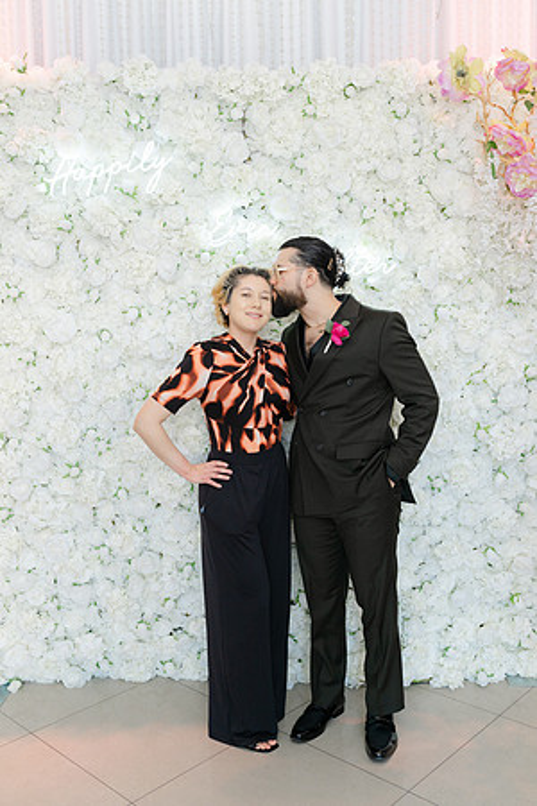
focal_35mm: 35
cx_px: 268
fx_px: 783
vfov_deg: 54.4
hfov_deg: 37.9
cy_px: 403
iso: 400
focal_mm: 35
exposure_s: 1/160
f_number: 4
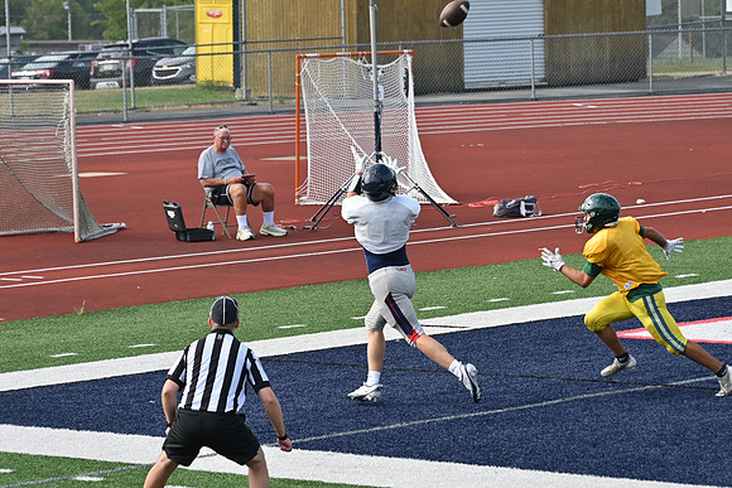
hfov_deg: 10.2
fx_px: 4108
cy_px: 244
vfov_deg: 6.8
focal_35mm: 202
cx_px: 366
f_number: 5.6
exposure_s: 1/800
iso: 220
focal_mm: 135
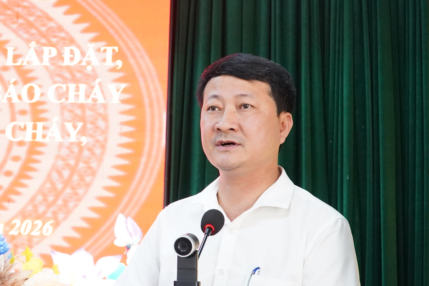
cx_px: 108
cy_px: 148
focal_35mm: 74
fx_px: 882
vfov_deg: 18.4
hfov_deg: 27.0
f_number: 6.3
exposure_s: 1/100
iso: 5000
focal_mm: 33
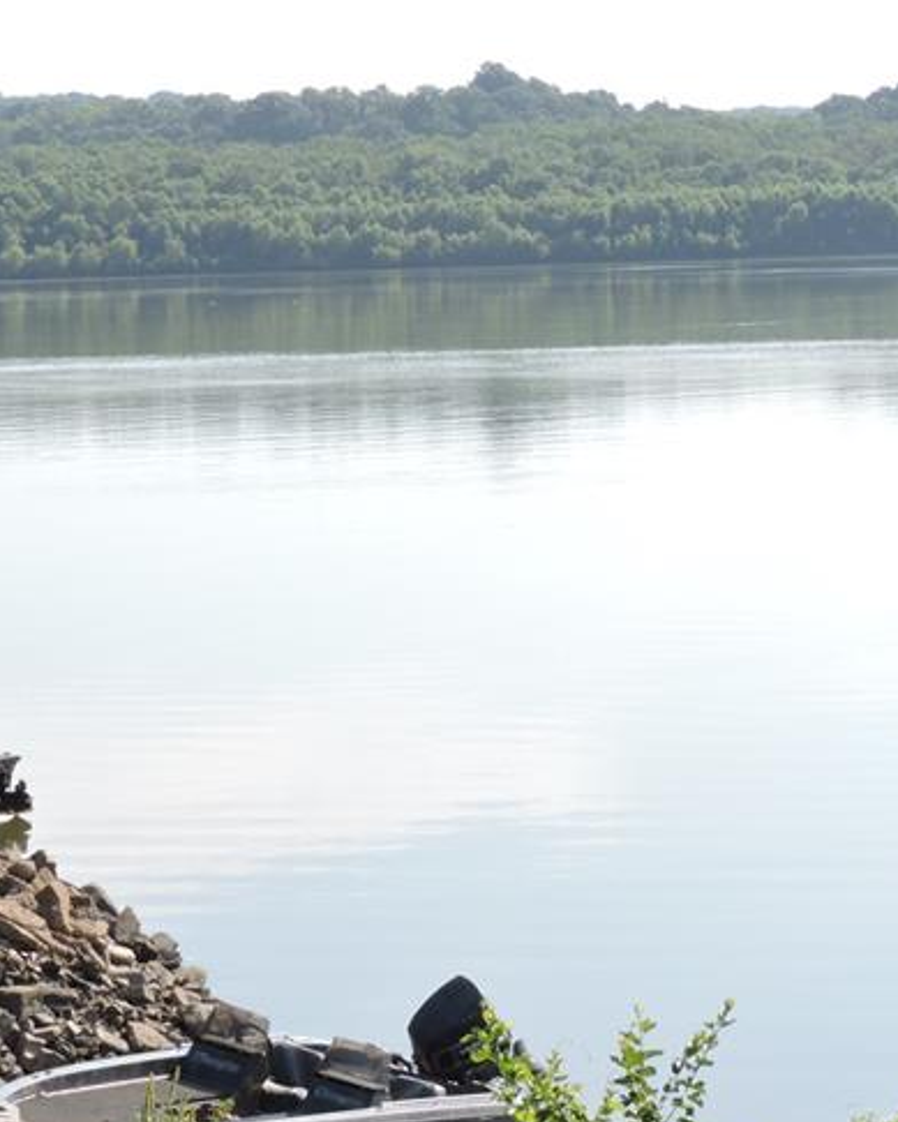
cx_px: 367
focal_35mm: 144
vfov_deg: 13.3
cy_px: 259
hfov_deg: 10.7
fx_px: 4782
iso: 100
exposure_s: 1/160
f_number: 7.6
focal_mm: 12.5
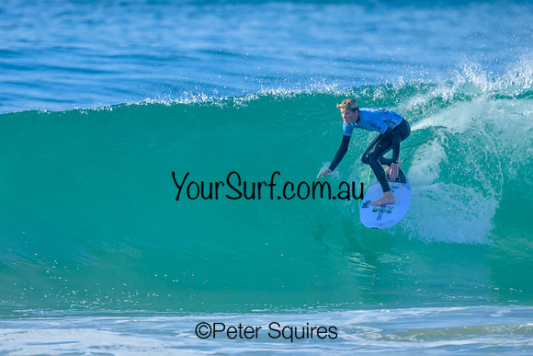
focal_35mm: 1098
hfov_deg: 1.9
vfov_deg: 1.3
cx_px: 229
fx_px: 16262
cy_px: 173
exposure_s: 1/2000
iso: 400
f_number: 6.3
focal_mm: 800
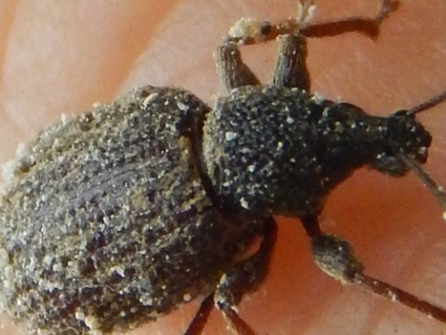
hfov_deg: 7.5
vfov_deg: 5.7
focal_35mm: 263
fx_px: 3390
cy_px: 257
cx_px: 266
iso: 400
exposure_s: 1/160
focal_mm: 23.4
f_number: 4.8
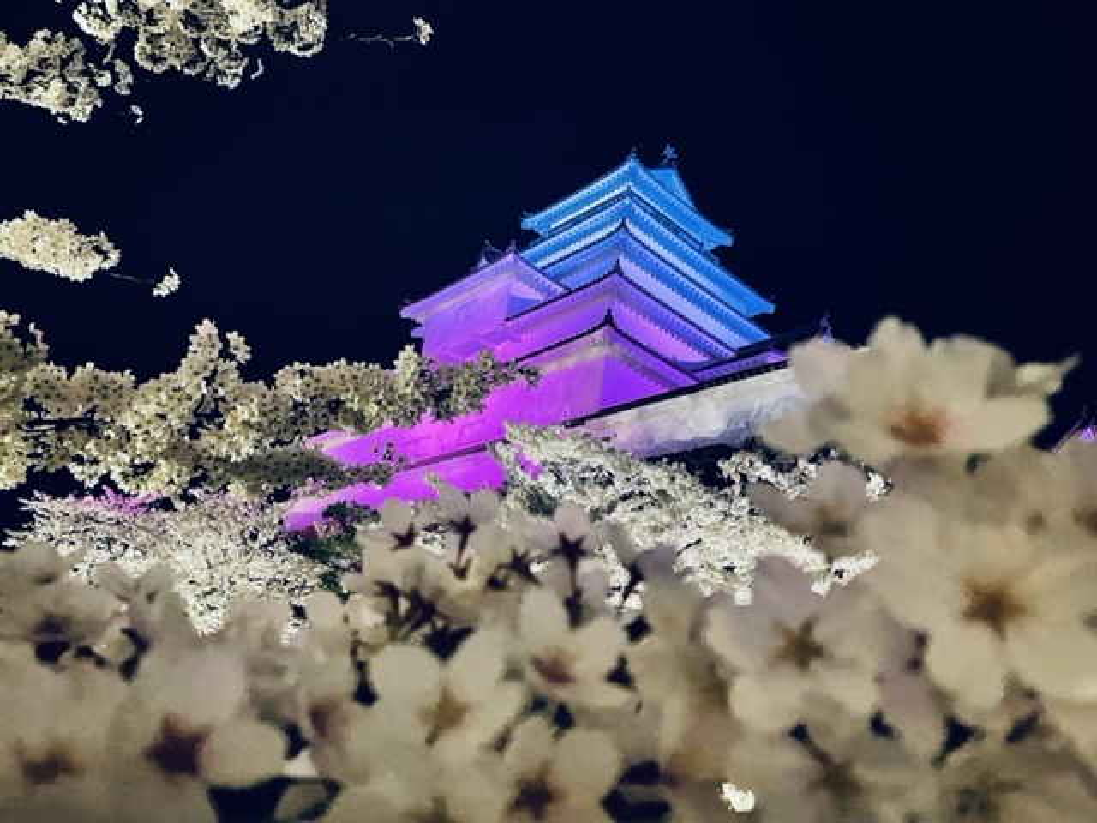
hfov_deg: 67.3
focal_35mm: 26
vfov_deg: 53.1
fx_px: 824
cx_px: 548
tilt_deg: +22.4
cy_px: 412
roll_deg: -7.3
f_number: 1.6
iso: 1000
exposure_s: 1/25
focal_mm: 4.2
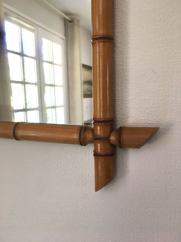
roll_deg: +2.0
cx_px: 90
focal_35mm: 29
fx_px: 202
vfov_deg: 61.7
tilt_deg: -10.8
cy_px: 121
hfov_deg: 48.2
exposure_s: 1/33
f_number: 2.2
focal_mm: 4.15
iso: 25
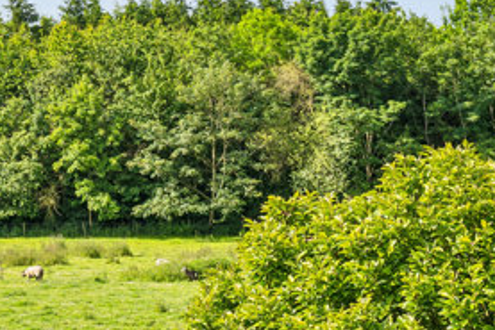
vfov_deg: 13.5
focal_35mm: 101
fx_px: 1389
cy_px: 235
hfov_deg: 18.7
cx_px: -163
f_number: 8
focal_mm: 35
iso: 200
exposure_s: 1/250
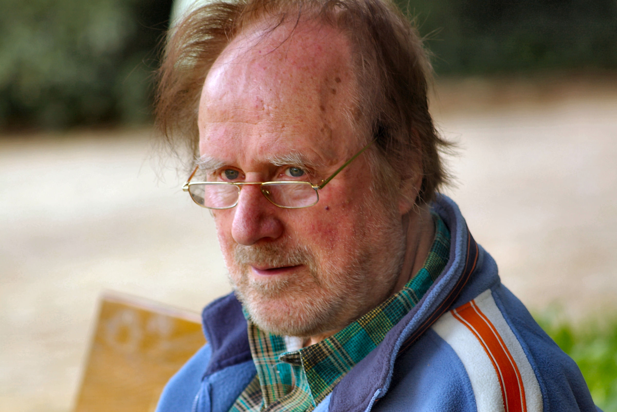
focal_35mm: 315
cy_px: 206
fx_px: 5398
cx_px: 308
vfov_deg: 4.4
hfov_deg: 6.5
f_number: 5.6
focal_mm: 210
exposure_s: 1/125
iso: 200
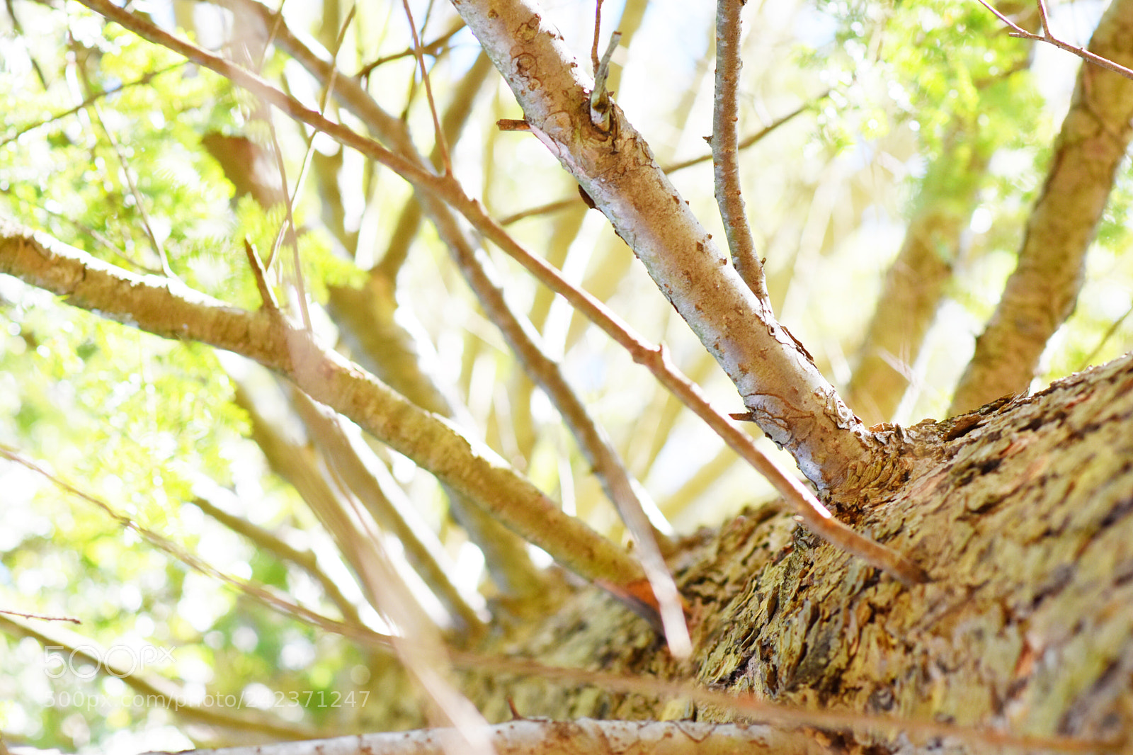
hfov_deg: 16.1
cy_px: 378
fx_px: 4012
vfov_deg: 10.7
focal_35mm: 128
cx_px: 566
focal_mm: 85
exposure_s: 1/250
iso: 450
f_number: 4
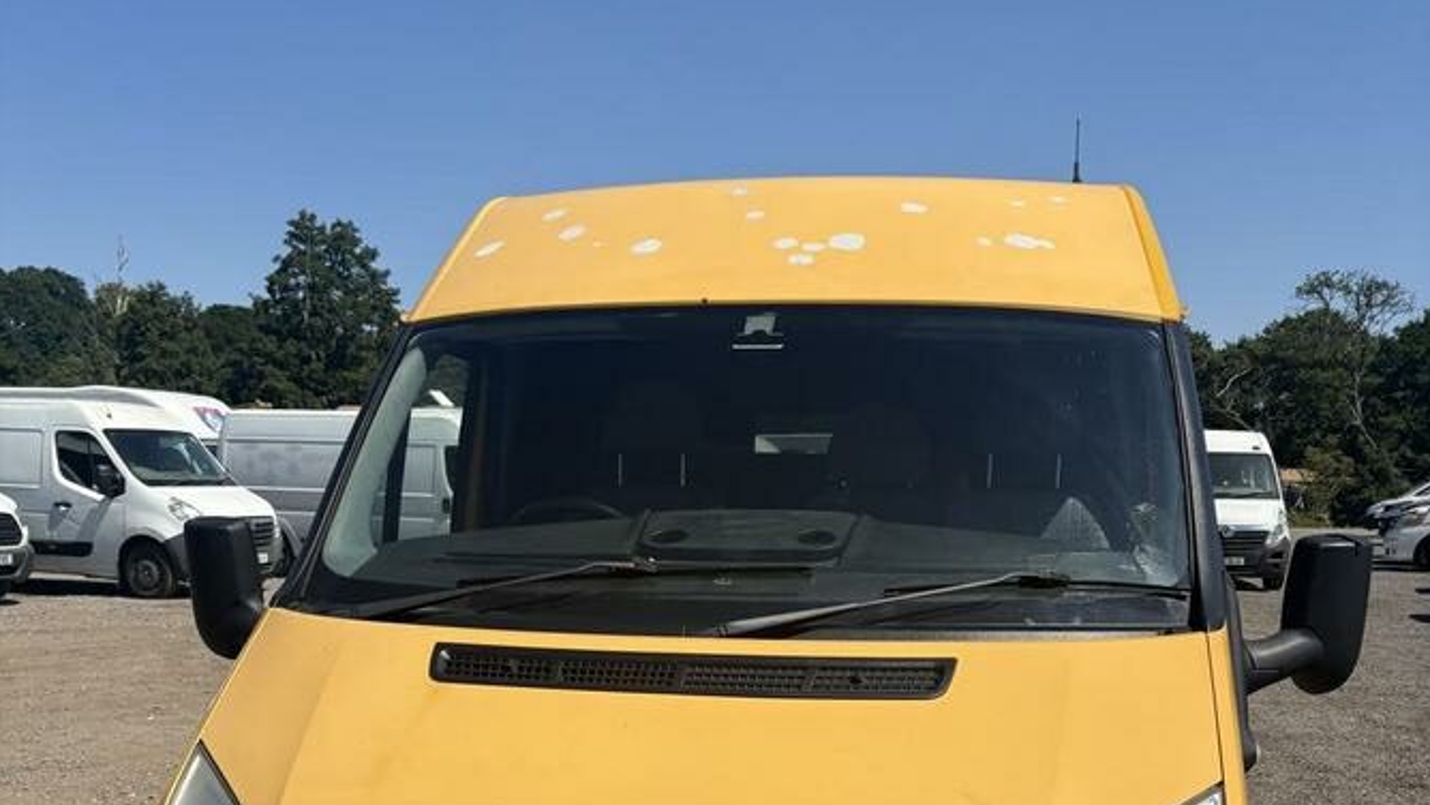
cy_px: 745
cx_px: 713
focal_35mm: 38
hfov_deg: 52.8
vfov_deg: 29.7
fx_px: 1441
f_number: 1.6
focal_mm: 5.96
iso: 50
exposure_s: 1/5814
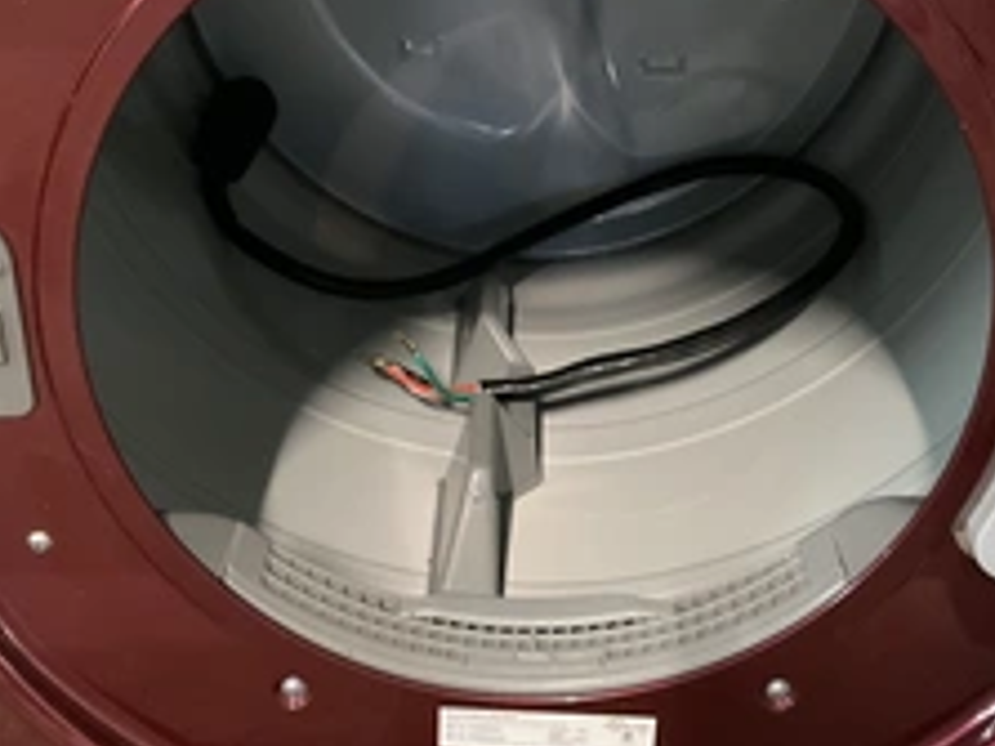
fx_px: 1494
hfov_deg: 36.8
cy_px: 250
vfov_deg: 27.8
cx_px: 495
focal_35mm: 52
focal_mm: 3
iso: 500
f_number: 1.8
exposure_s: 1/24
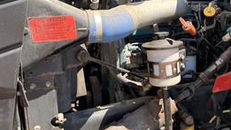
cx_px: 172
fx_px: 245
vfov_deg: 29.7
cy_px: 56
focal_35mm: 40
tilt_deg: -14.7
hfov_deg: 48.6
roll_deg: +0.1
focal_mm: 6.76
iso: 100
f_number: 1.78
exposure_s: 1/931
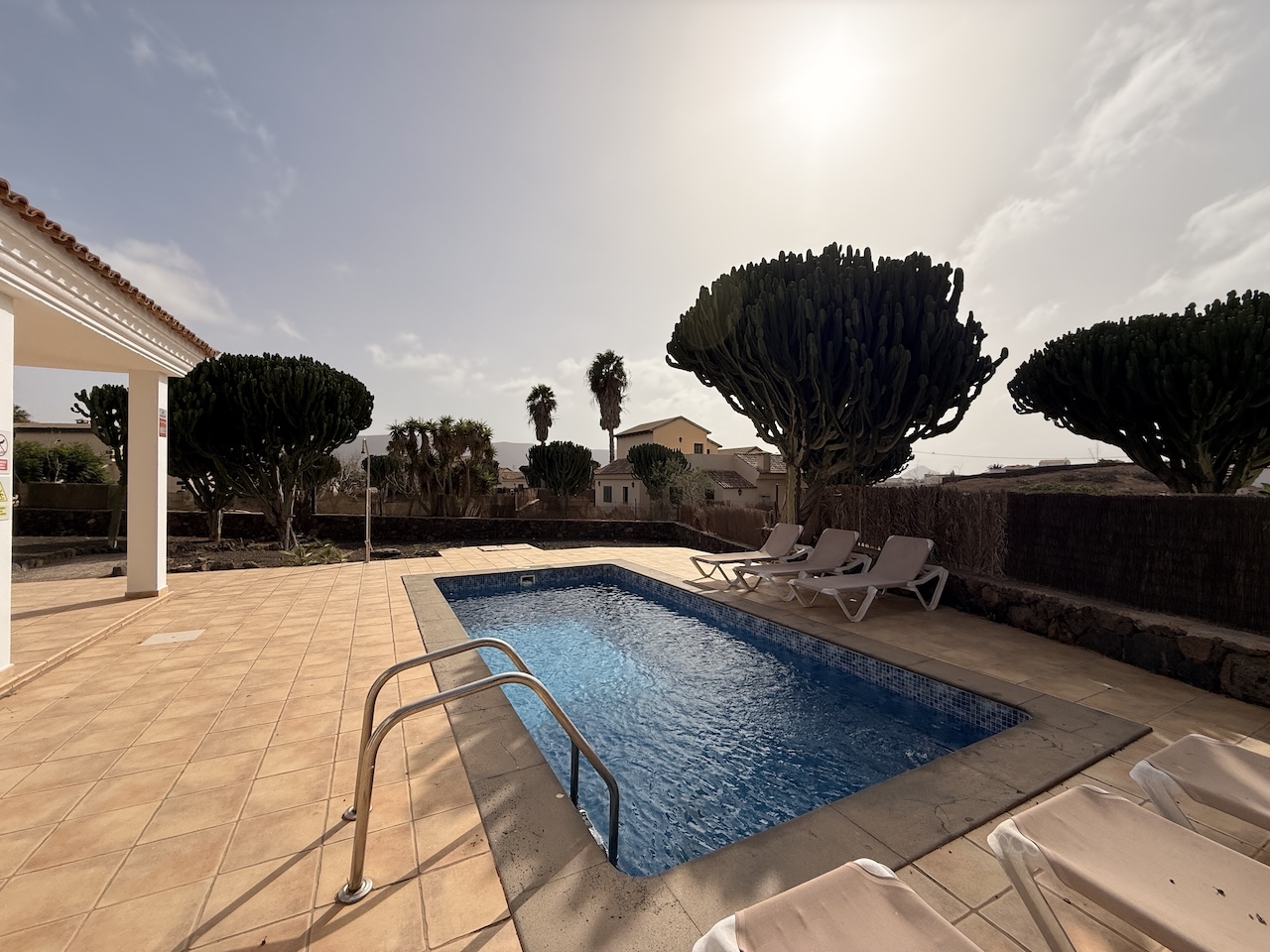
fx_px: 514
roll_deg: -0.1
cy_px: 476
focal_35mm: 14
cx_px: 635
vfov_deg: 85.7
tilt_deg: +1.2
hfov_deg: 102.1
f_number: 2.2
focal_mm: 2.22
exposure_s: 1/4425
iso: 50
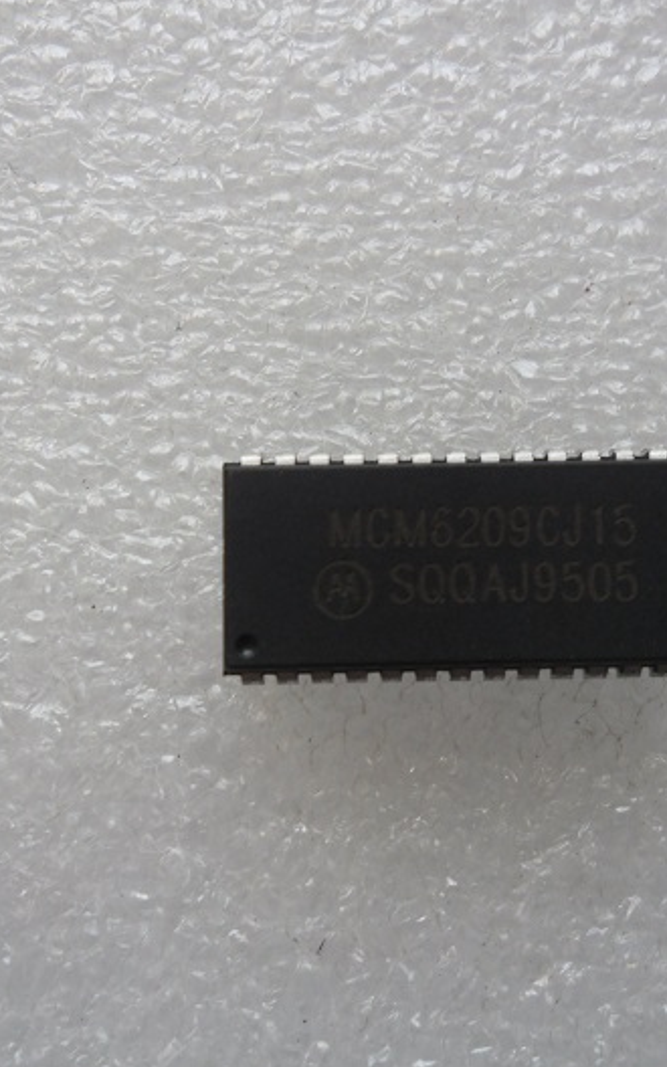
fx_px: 1134
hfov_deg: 32.5
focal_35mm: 39
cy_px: 538
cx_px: 449
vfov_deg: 50.4
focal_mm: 4.9
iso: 80
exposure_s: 1/107
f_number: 3.5
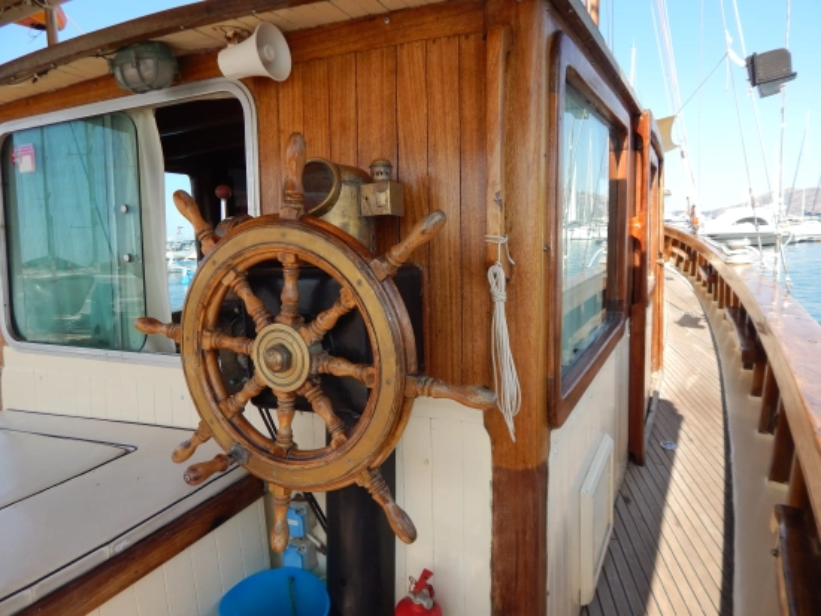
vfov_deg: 58.9
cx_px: 410
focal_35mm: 23
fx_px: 546
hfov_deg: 73.9
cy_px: 308
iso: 125
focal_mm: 4
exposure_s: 1/800
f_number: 3
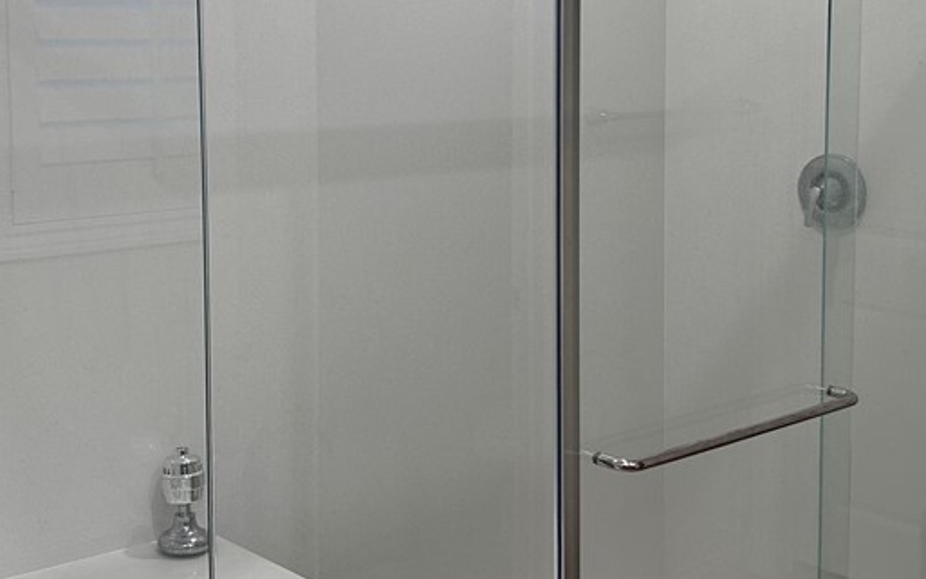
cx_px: 394
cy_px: 168
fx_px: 1388
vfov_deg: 23.4
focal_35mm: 55
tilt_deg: -4.5
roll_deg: +1.2
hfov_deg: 36.8
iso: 100
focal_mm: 5.7
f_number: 1.5
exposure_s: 1/120
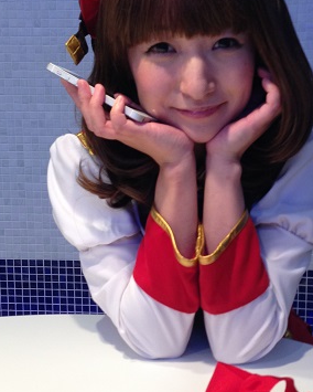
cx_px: 191
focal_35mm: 58
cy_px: 222
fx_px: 672
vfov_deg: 32.4
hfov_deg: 26.2
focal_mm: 4.12
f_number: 2.4
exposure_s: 1/20
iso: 100
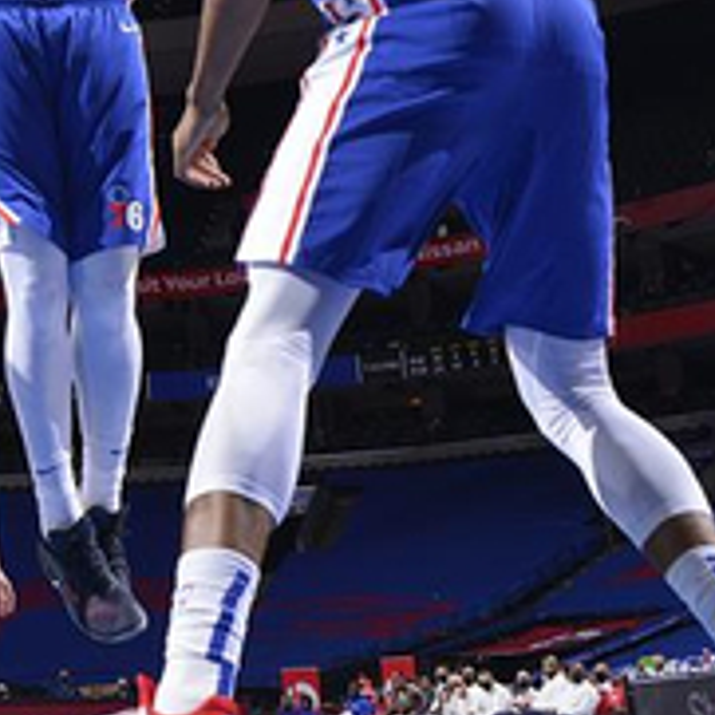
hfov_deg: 18.7
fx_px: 1963
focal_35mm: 84
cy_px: 14
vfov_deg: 20.1
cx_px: -292
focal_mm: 28
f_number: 8
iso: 400
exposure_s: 1/250
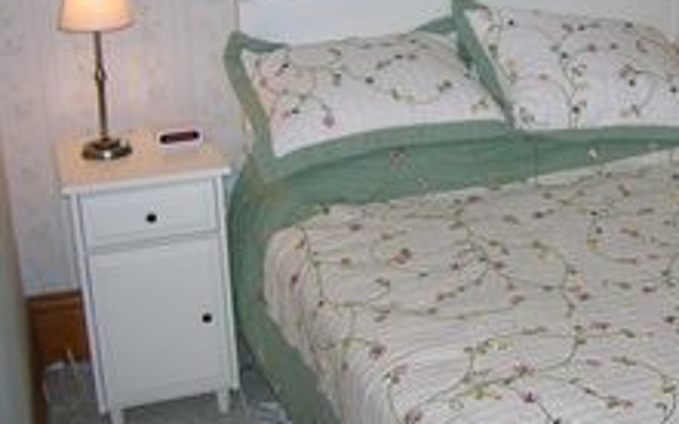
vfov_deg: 21.5
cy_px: 135
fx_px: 1110
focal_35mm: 60
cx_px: 562
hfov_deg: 32.9
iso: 63
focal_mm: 5.7
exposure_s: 1/60.1
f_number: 2.9
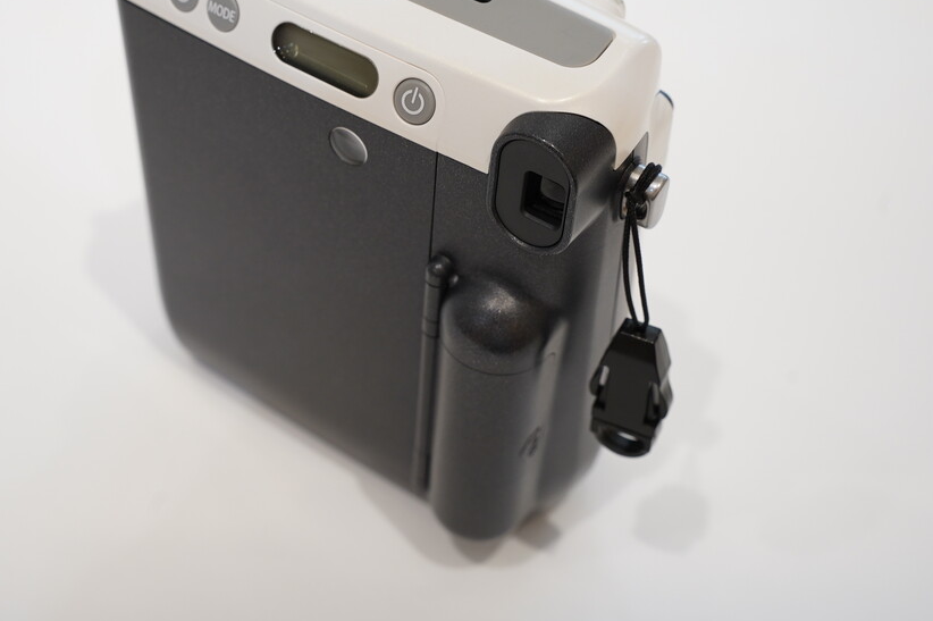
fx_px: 1399
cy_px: 236
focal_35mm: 54
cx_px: 327
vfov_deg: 25.0
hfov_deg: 36.6
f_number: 8
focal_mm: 37
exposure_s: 1/40
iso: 400
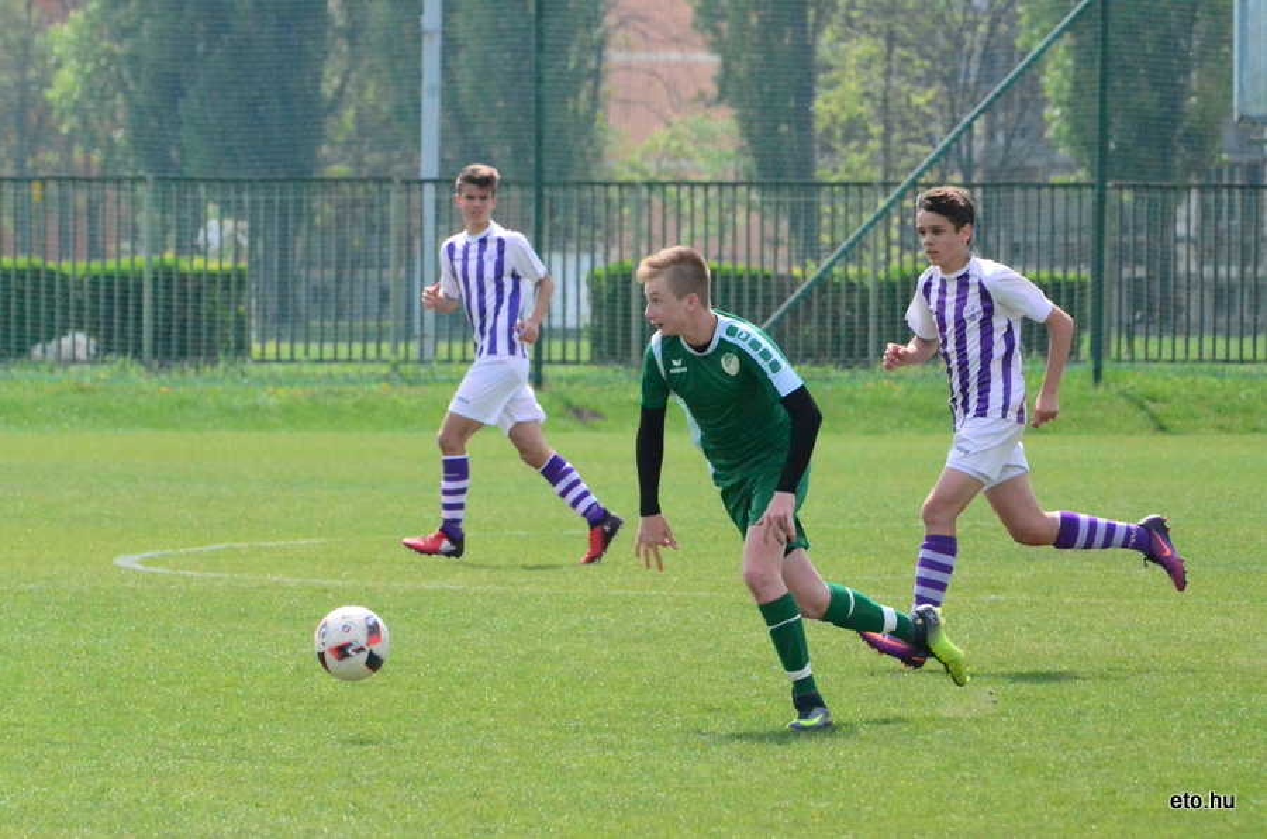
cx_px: 634
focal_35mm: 375
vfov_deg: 3.6
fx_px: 13170
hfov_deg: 5.5
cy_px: 420
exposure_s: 1/8000
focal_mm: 250
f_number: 11
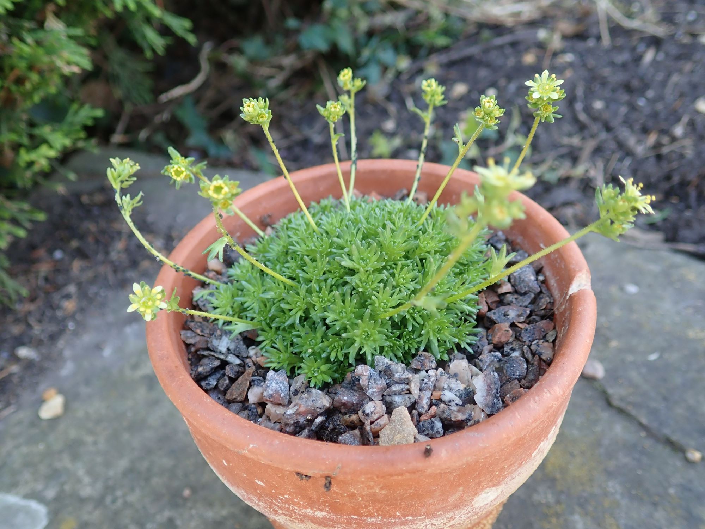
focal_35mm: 30
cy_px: 264
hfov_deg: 60.0
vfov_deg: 46.8
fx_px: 611
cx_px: 352
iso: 160
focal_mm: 5.5
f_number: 2.3
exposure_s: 1/125
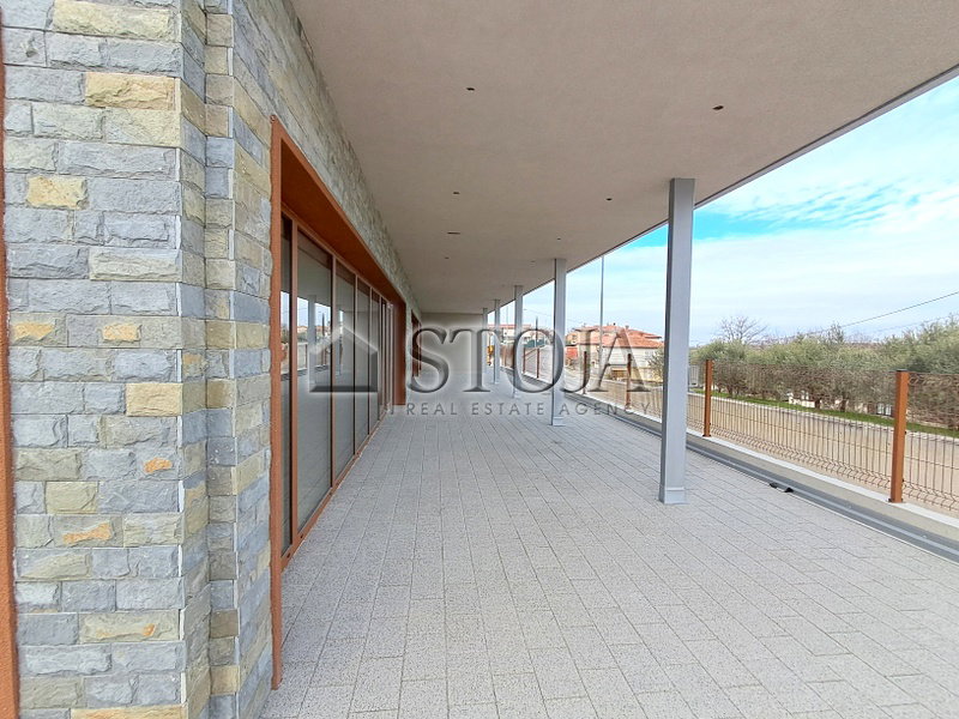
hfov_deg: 94.5
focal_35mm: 16
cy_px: 360
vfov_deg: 78.1
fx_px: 443
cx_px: 480
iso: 40
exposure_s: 1/677
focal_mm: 1.64
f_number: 2.2
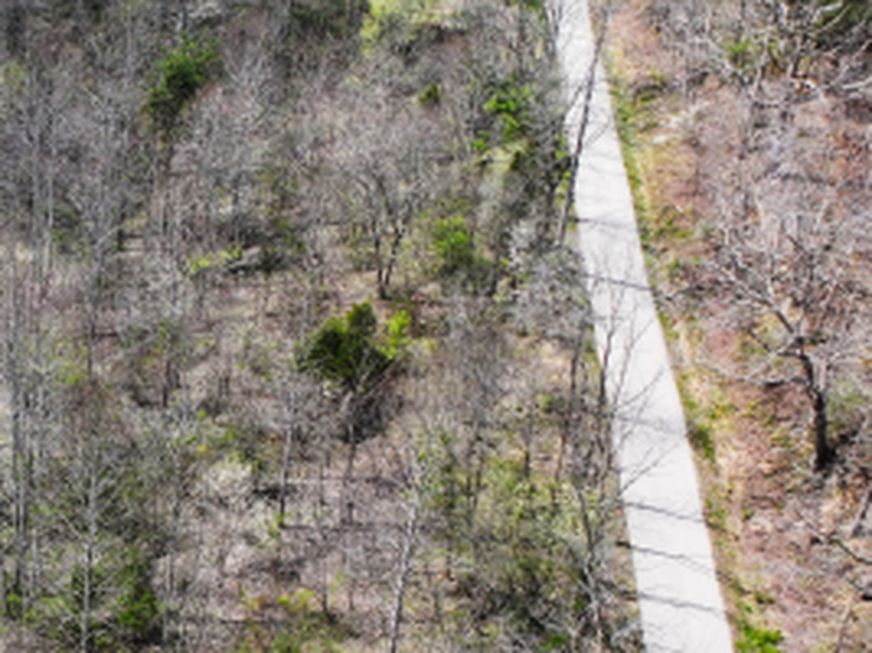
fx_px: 1511
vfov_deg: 24.1
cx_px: -36
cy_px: 506
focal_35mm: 60
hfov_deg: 29.6
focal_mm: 12.29
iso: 160
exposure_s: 1/1600
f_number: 2.8
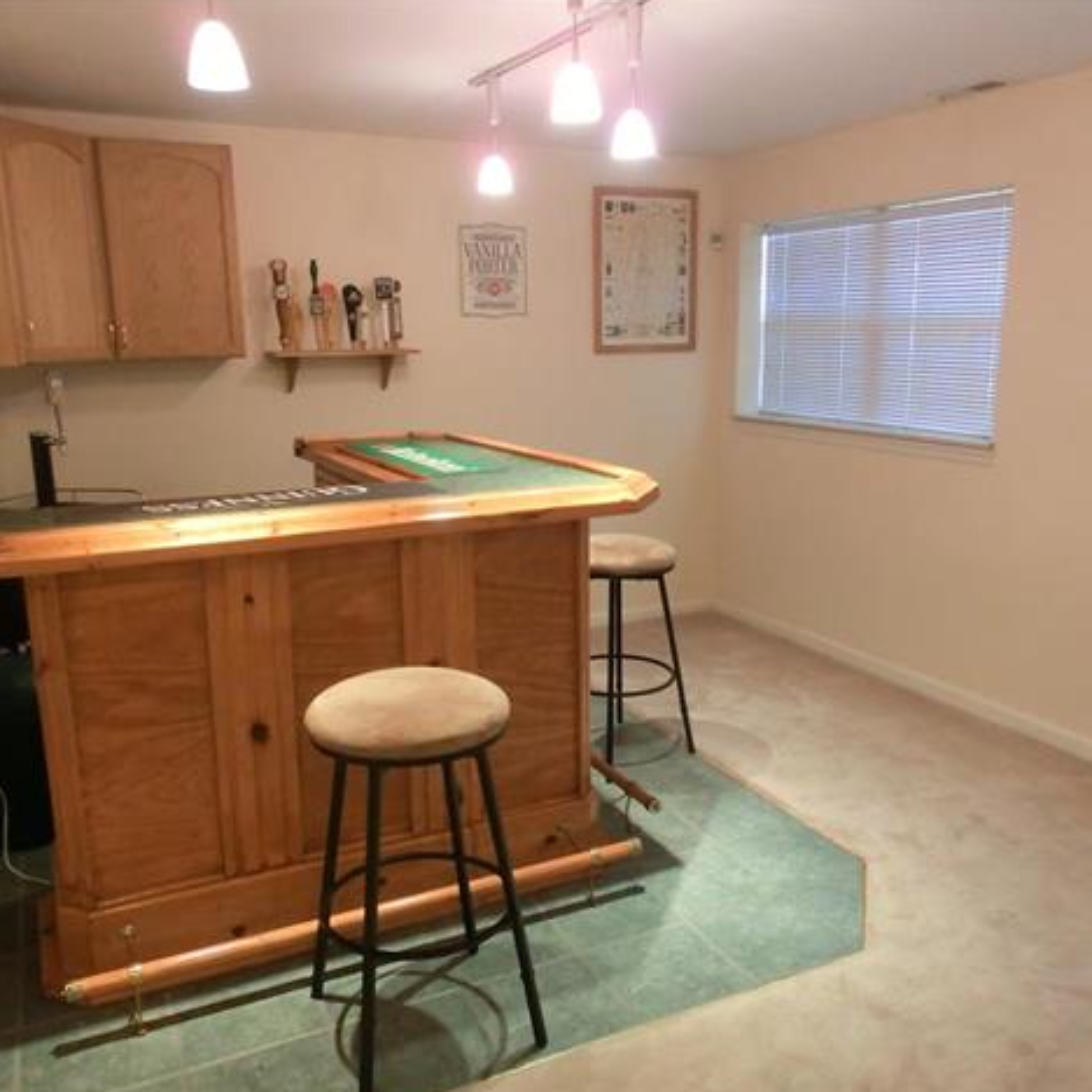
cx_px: 553
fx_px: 1035
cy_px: 555
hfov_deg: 55.6
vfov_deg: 55.6
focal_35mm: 29
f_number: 3
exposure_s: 1/50
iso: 800
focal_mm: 4.24
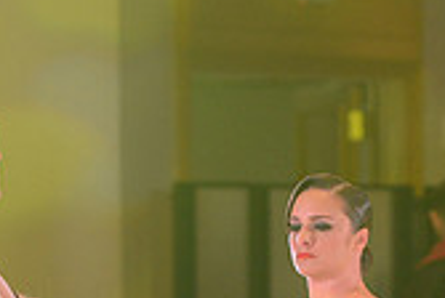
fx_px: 8594
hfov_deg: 3.0
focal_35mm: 694
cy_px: 472
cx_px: 293
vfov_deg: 2.0
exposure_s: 1/250
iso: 2000
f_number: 5.6
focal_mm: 200
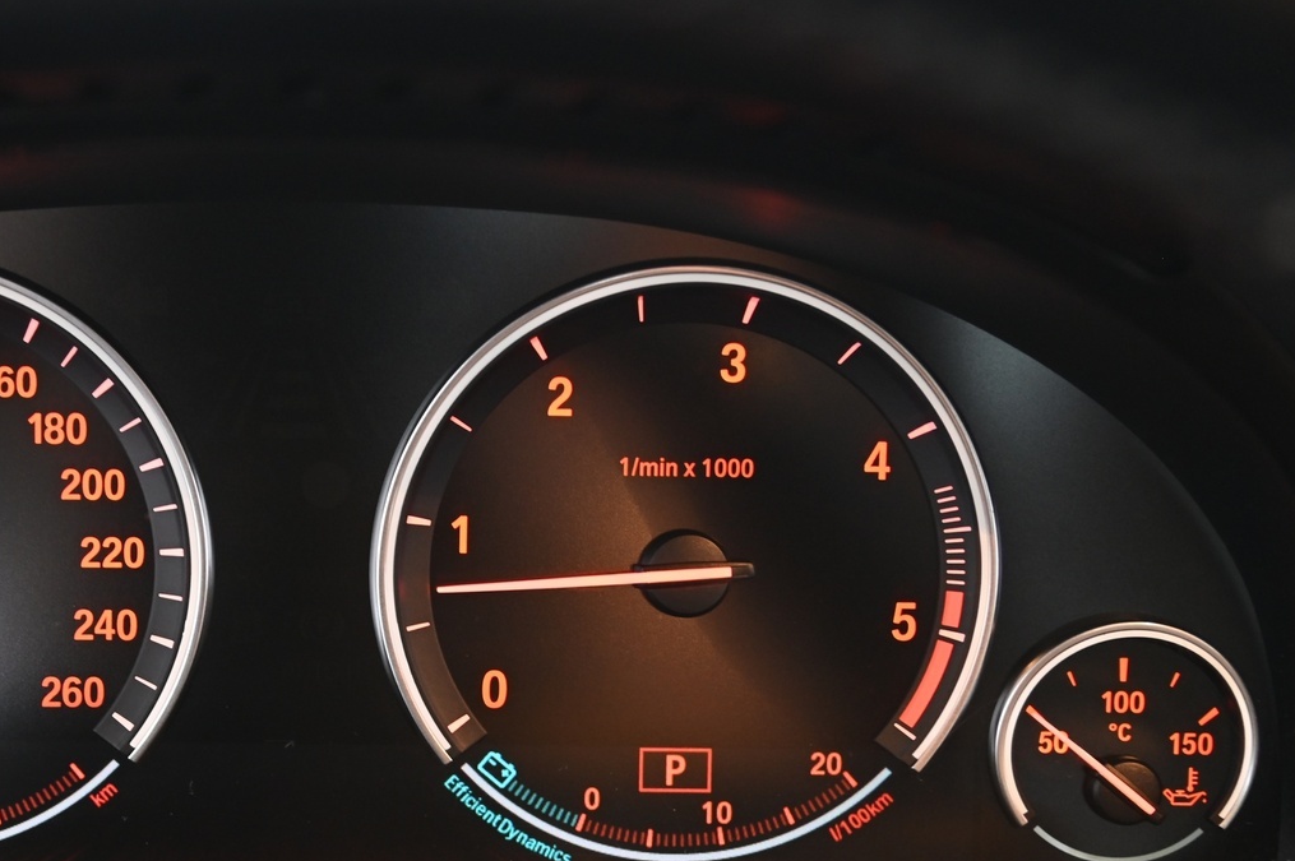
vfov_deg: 16.9
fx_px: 2875
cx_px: 278
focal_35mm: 80
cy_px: 640
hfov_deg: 25.0
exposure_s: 1/10
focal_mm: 50
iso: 2000
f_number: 4
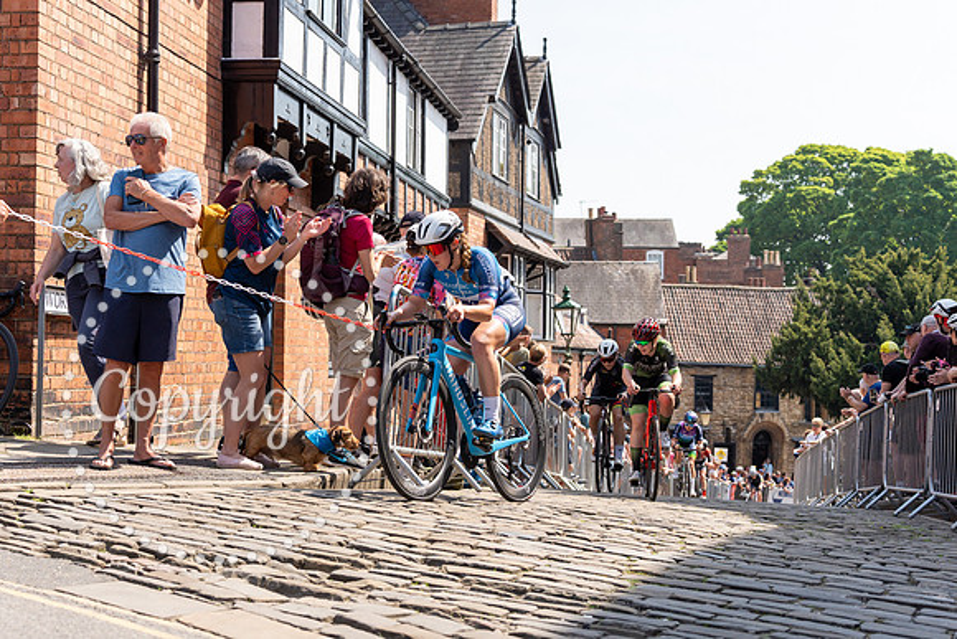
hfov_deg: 39.9
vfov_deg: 27.3
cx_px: 462
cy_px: 342
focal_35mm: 50
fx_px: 1317
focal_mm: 38
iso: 160
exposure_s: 1/2500
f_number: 3.5
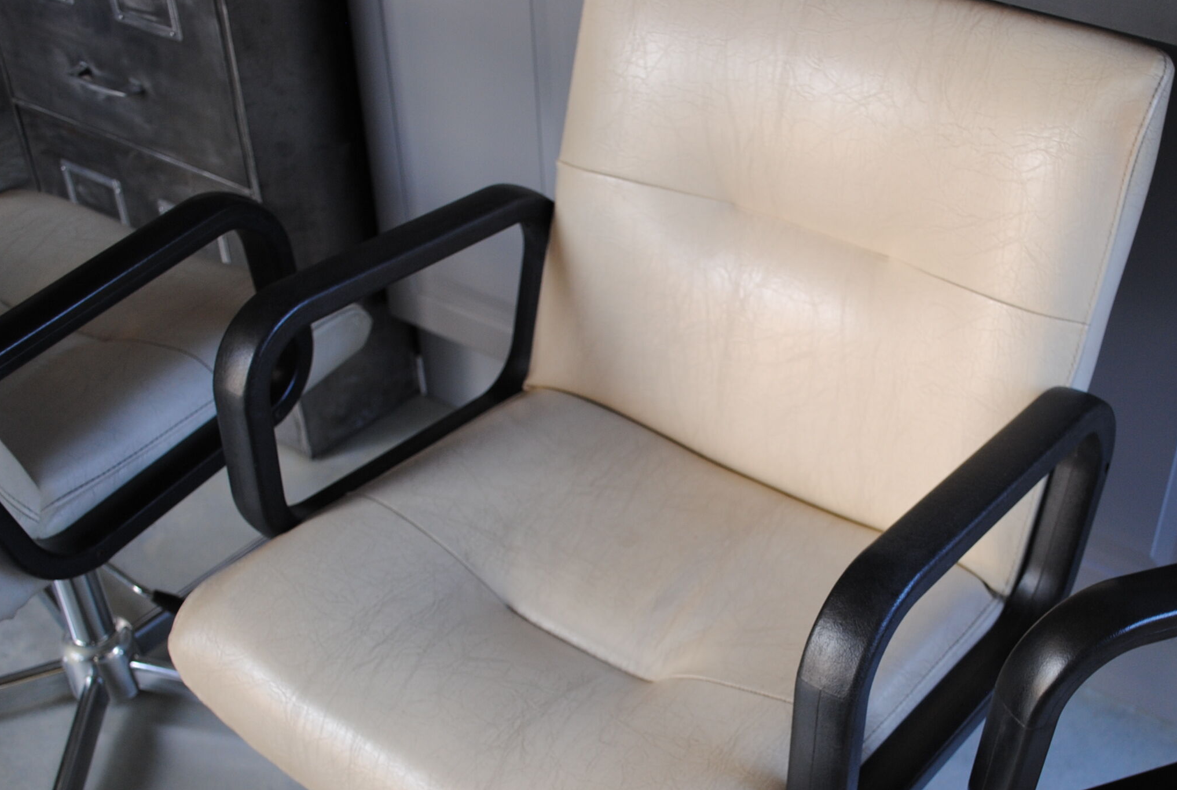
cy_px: 557
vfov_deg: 28.5
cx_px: 739
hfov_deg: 41.5
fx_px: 1540
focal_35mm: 47
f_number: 3.8
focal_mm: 22
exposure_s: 1/30
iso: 200
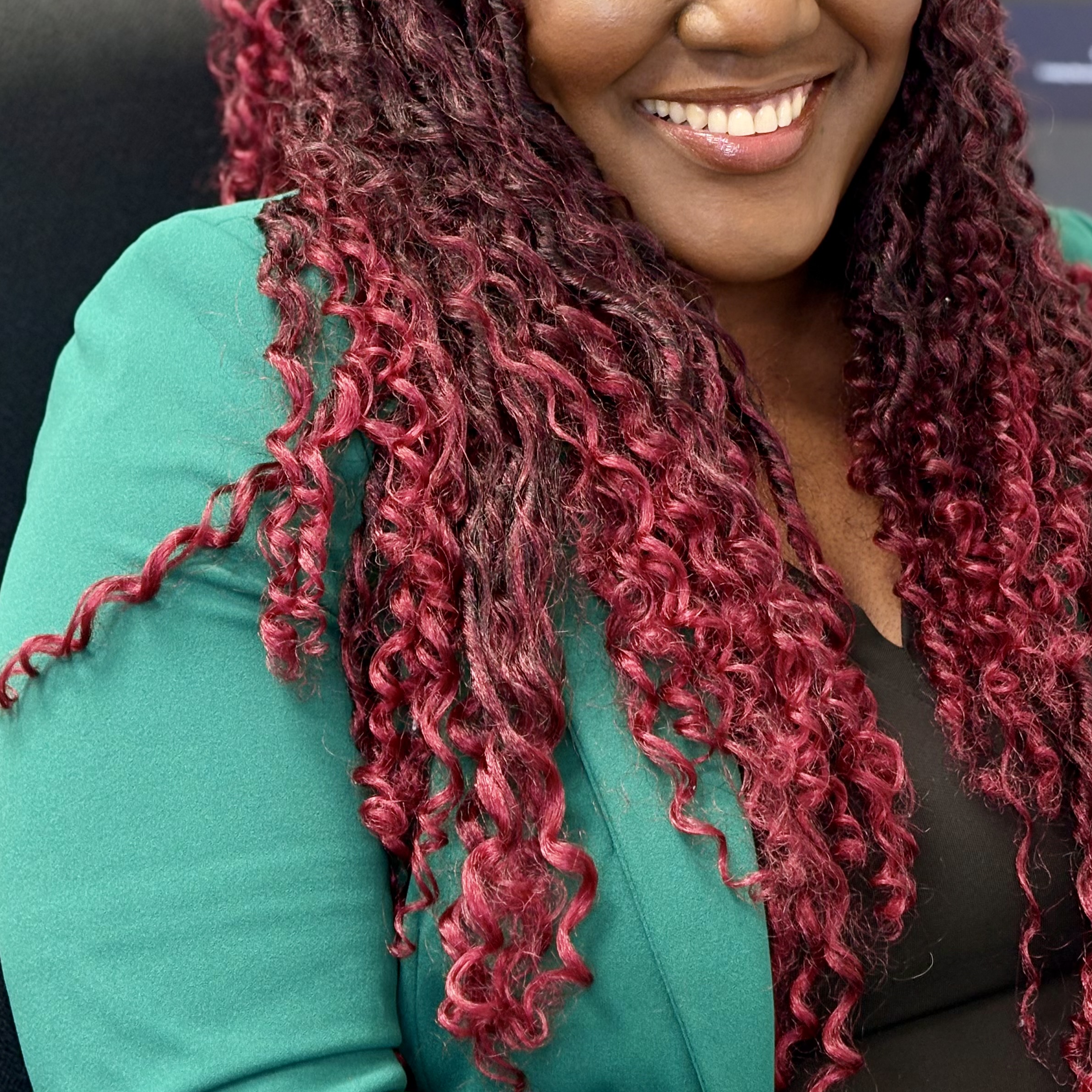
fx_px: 2784
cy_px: 264
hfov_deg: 22.2
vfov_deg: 22.0
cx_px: 628
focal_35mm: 78
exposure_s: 1/40
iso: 160
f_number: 1.6
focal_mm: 5.96
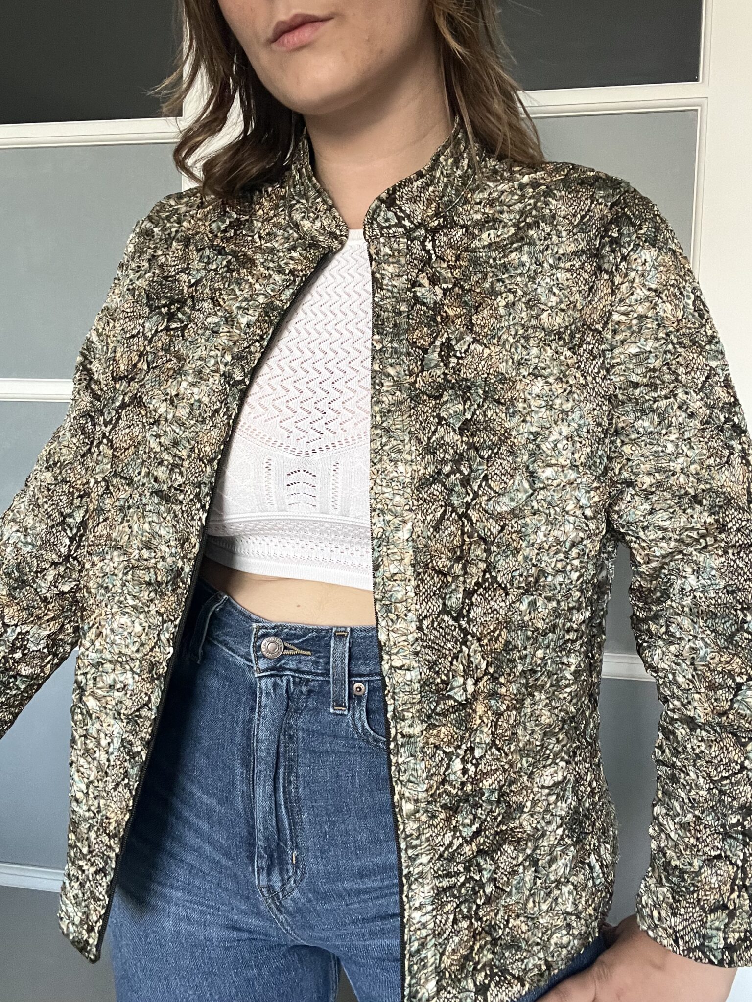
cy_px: 501
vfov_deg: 60.0
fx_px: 869
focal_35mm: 30
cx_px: 376
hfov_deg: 46.8
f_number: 2.2
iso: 250
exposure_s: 1/60
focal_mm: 2.71
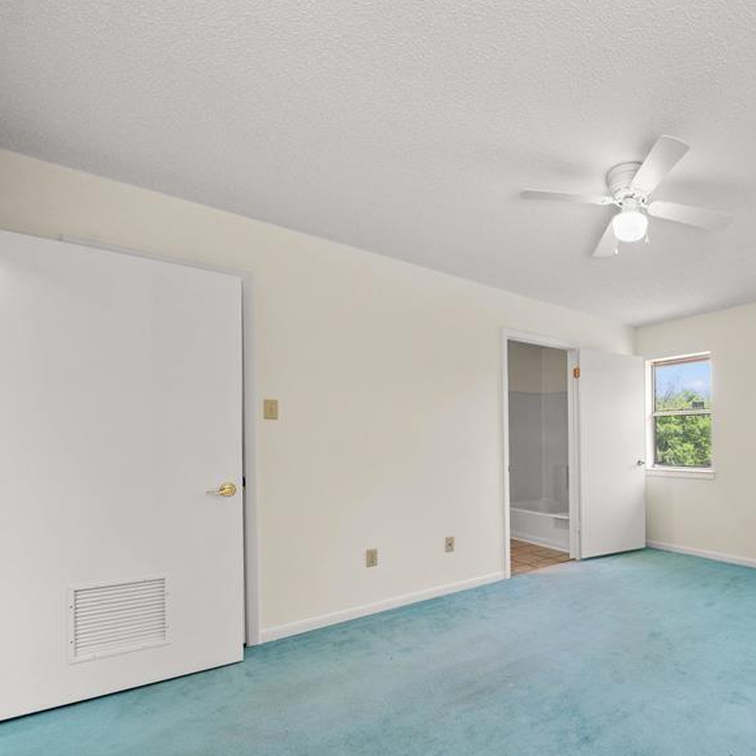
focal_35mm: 18
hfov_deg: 74.1
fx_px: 445
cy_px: 440
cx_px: 580
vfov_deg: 80.1
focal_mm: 12
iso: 250
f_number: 5.6
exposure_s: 1/30
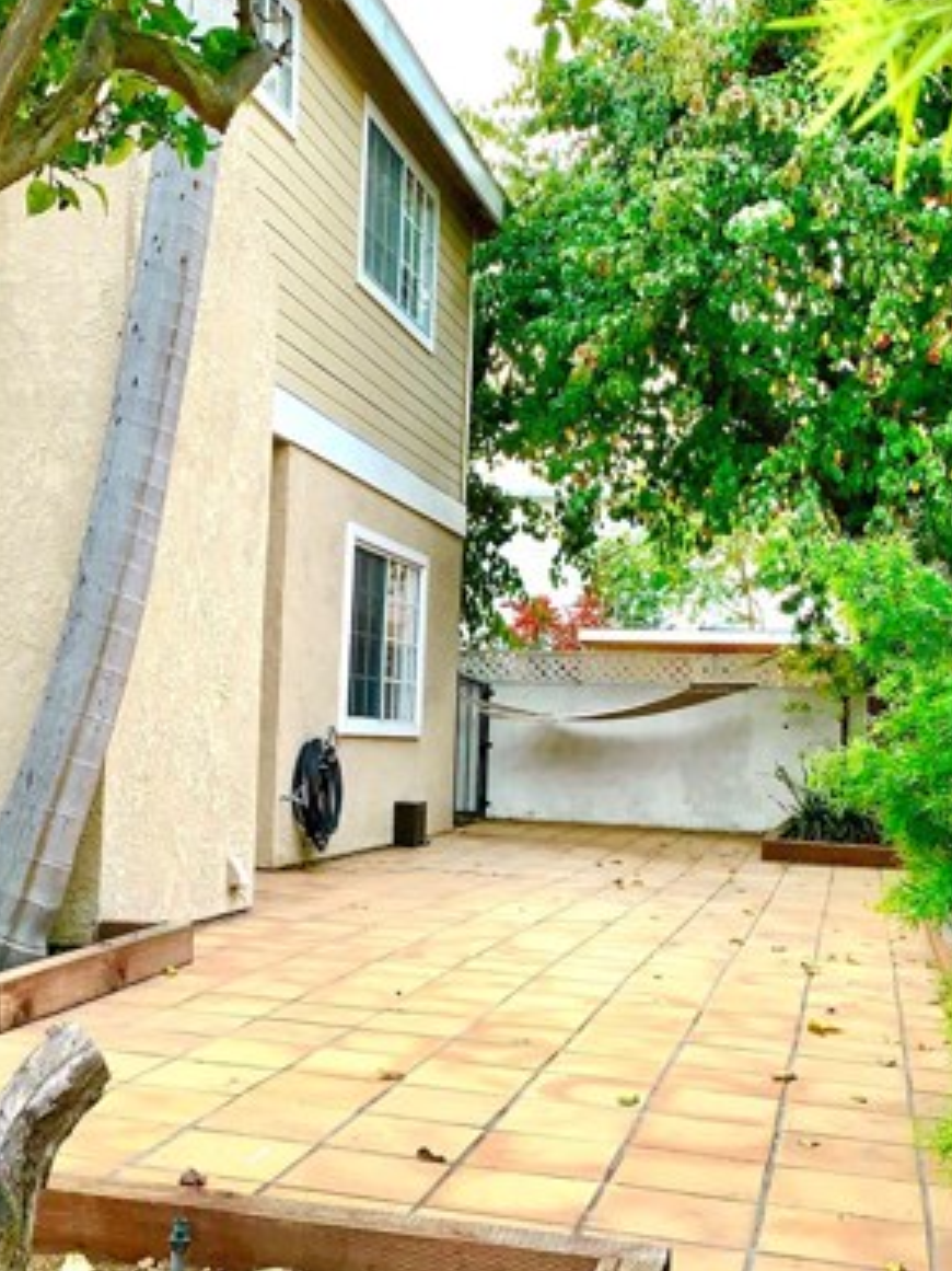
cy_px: 723
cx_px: 335
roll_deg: -2.0
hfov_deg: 33.3
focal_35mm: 43
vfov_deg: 43.8
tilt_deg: +0.4
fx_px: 1578
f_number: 1.8
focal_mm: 4.25
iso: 64
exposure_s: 1/110
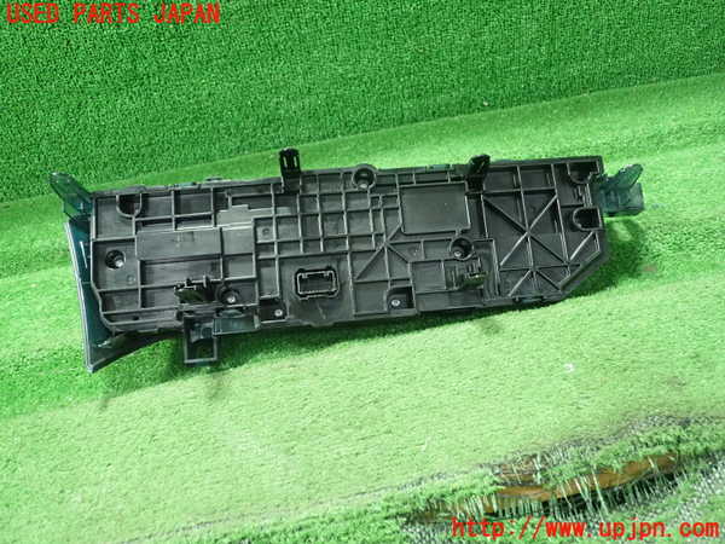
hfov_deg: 60.0
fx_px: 628
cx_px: 362
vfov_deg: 46.8
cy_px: 272
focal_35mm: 30
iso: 800
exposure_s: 1/100
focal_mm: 5.5
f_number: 2.3
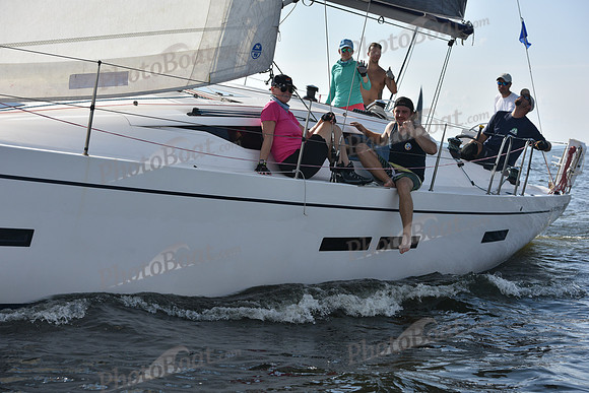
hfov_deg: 28.8
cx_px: 294
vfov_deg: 19.5
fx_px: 1145
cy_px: 196
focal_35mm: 70
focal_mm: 70
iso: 250
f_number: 7.1
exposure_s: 1/1250
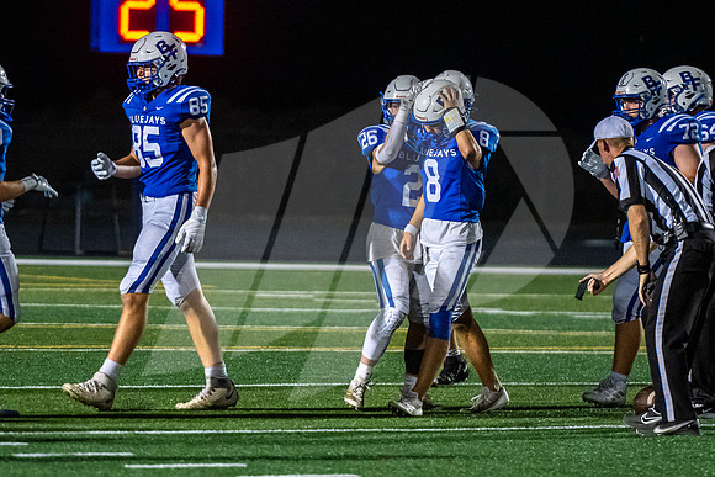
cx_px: 299
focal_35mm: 374
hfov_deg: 5.5
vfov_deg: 3.7
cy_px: 228
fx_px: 7427
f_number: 2.8
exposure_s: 1/1250
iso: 3200
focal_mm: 200
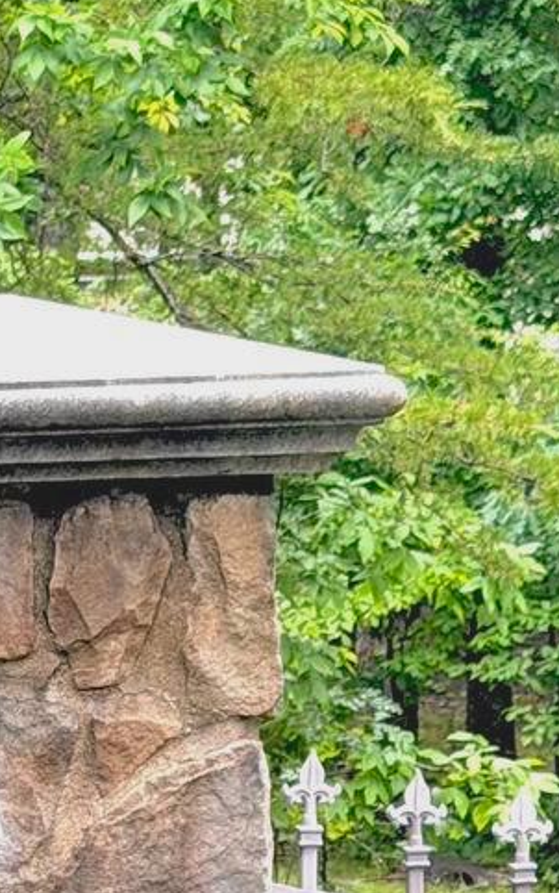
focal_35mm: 216
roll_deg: +2.8
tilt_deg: -9.6
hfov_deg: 5.9
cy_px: 1171
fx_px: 5256
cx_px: -750
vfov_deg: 9.5
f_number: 1.78
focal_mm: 6.76
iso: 50
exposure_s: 1/137
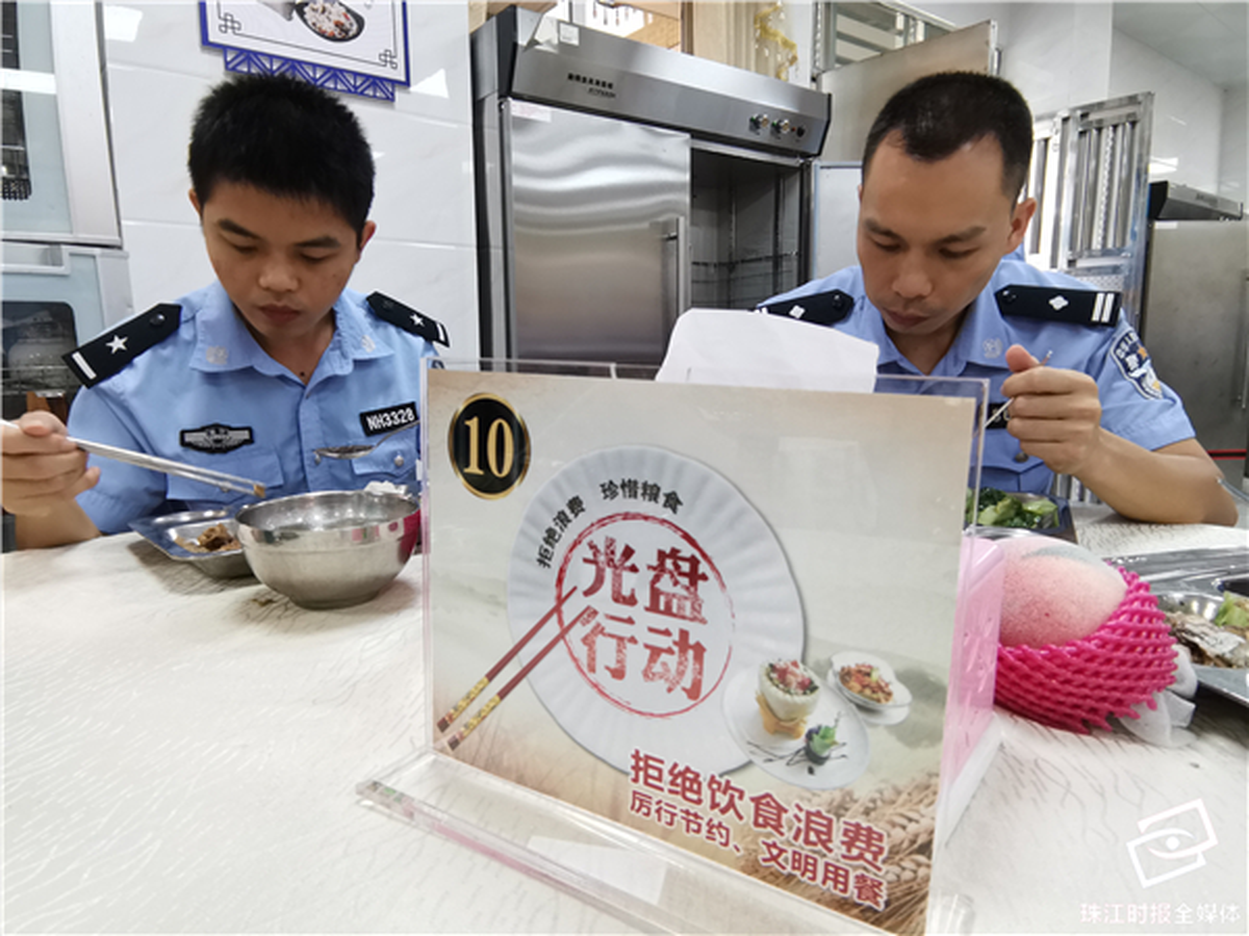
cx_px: 624
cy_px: 468
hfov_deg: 79.0
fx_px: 758
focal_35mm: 21
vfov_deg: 63.4
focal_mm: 2.23
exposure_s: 1/45
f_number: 2.2
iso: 160
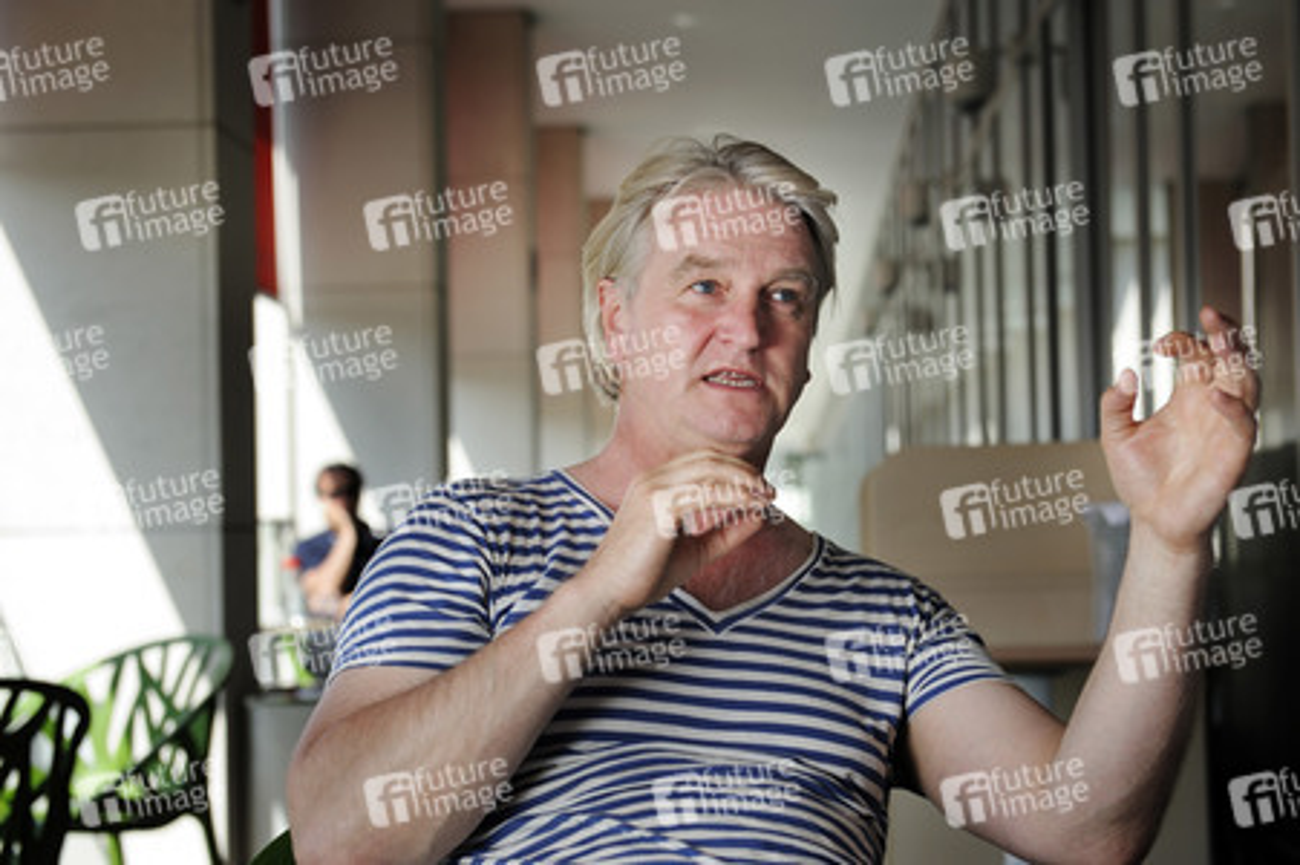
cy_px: 432
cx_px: 650
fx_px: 2526
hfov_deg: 28.9
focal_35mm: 70
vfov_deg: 19.4
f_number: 4
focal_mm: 70
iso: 400
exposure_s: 1/800
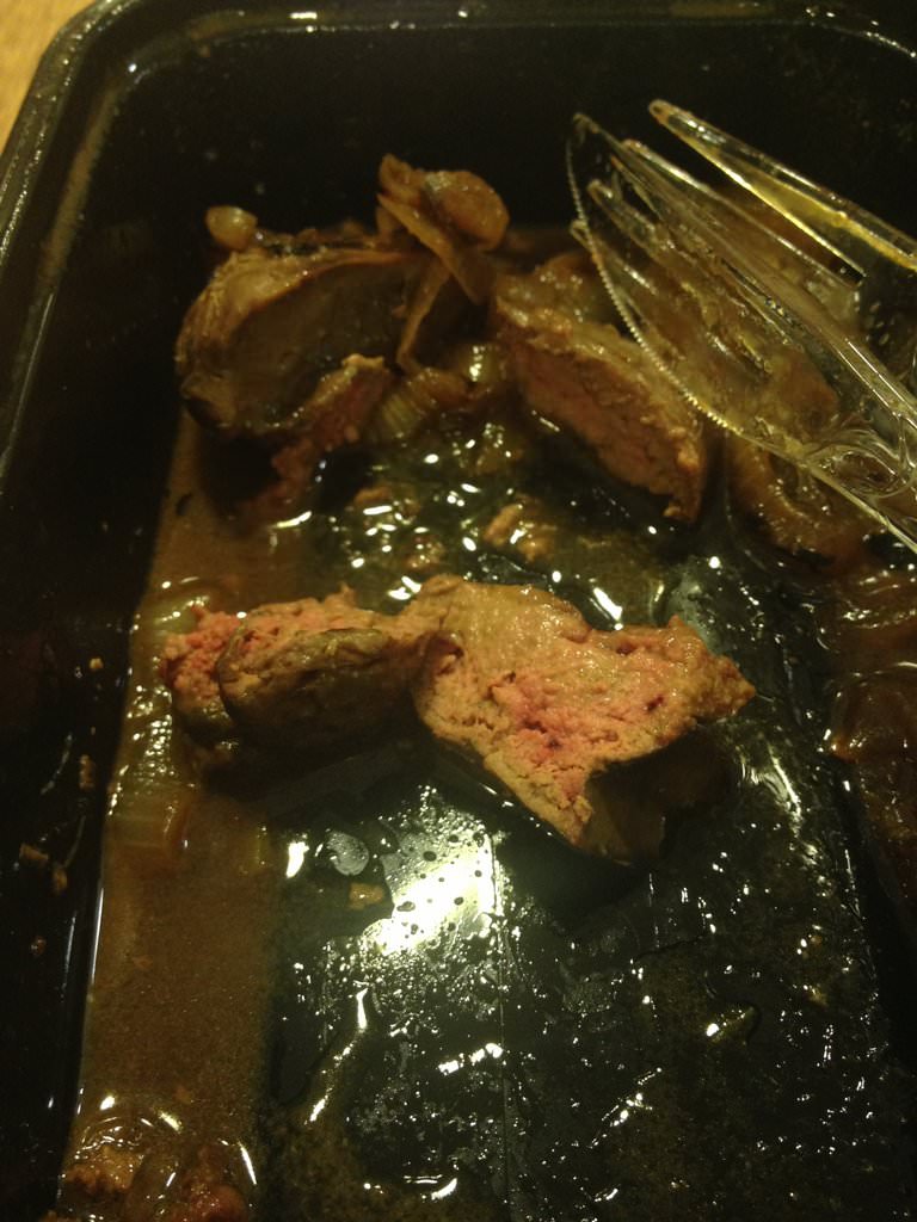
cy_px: 611
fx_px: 1236
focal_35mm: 35
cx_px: 458
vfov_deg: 52.6
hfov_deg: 40.7
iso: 160
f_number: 2.4
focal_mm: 4.28
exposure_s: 1/20
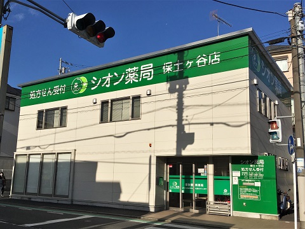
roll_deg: -0.5
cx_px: 152
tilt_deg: +8.9
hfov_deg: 61.7
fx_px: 256
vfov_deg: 48.2
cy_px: 114
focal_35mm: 29
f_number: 2.2
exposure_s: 1/3663
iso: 25
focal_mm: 4.15
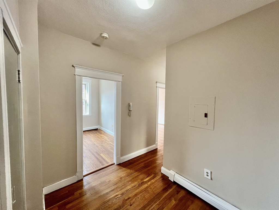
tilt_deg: -3.5
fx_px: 105
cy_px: 105
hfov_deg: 106.2
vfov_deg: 89.9
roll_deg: -1.0
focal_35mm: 13
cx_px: 140
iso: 200
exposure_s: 1/120
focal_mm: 1.57
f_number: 1.8
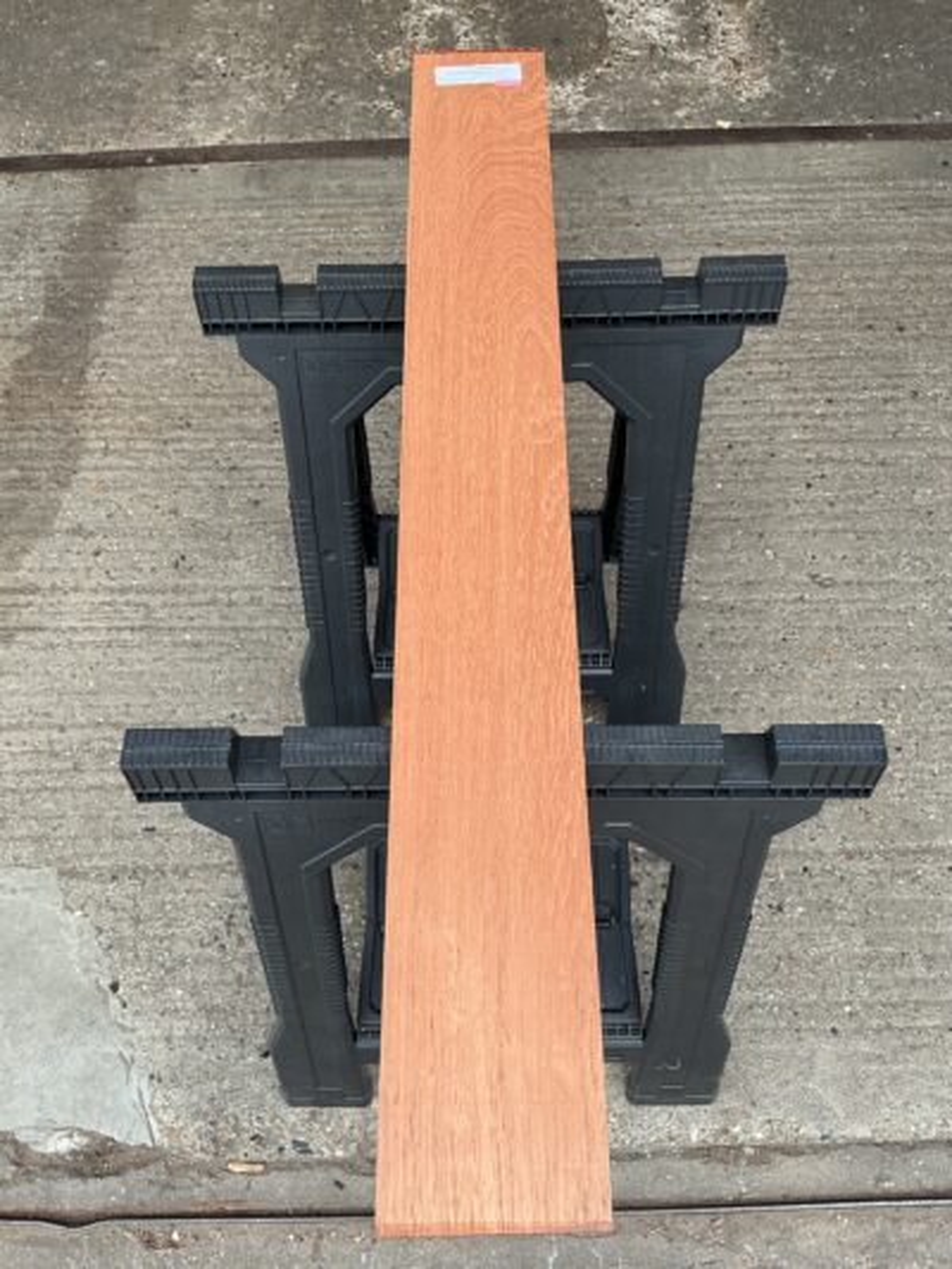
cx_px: 476
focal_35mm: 29
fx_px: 1063
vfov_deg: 61.6
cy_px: 634
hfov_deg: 48.2
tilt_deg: -62.5
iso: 16
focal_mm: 3
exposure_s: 1/127
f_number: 1.8
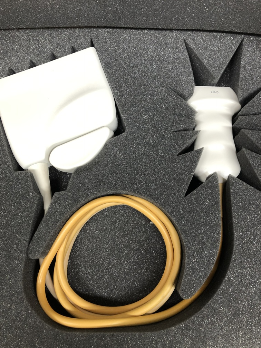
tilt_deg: -76.1
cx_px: 130
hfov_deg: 49.7
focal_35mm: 28
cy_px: 174
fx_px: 281
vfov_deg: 63.4
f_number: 1.8
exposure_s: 1/20
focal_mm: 3.99
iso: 40
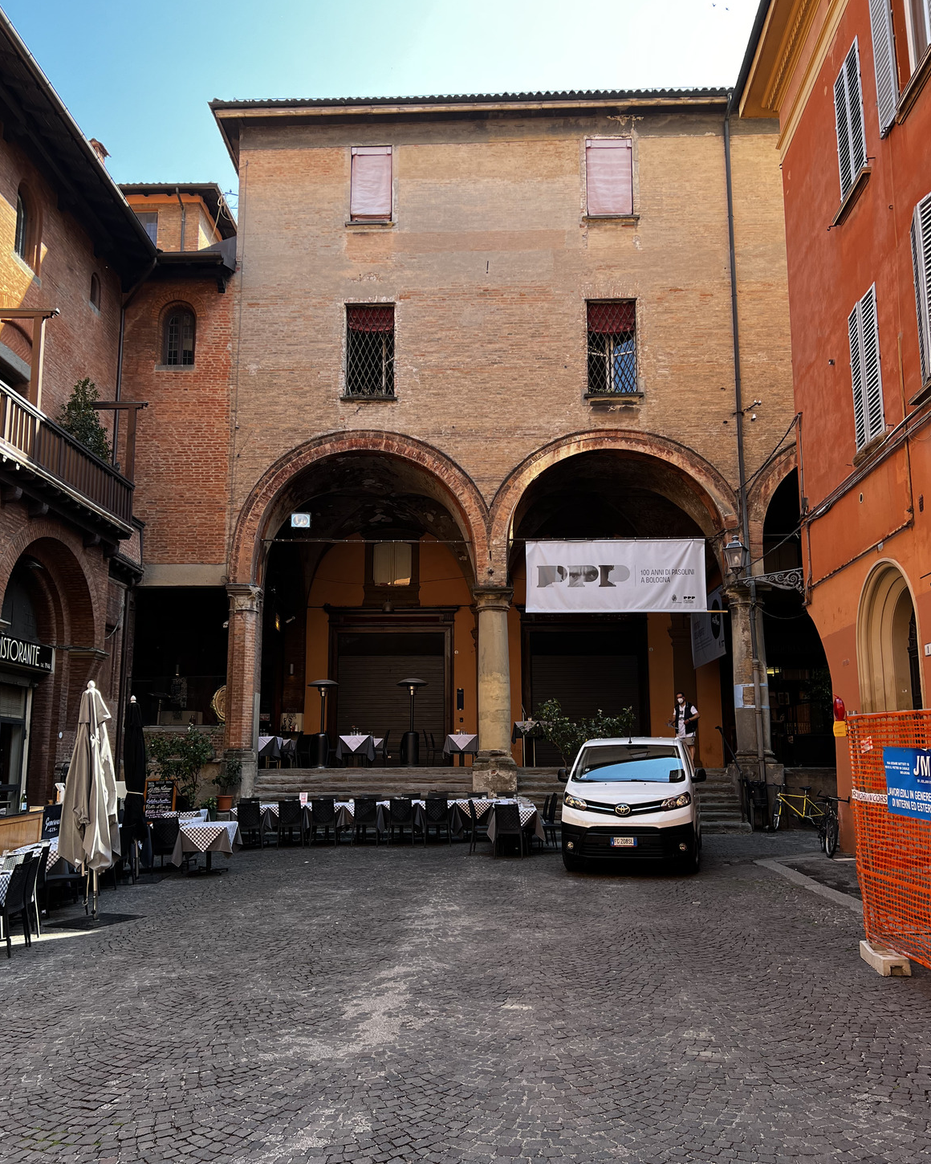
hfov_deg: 51.5
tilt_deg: +9.3
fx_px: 964
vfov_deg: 62.1
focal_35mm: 28
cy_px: 626
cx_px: 465
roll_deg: -0.2
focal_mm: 5.7
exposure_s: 1/331
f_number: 1.5
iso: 50
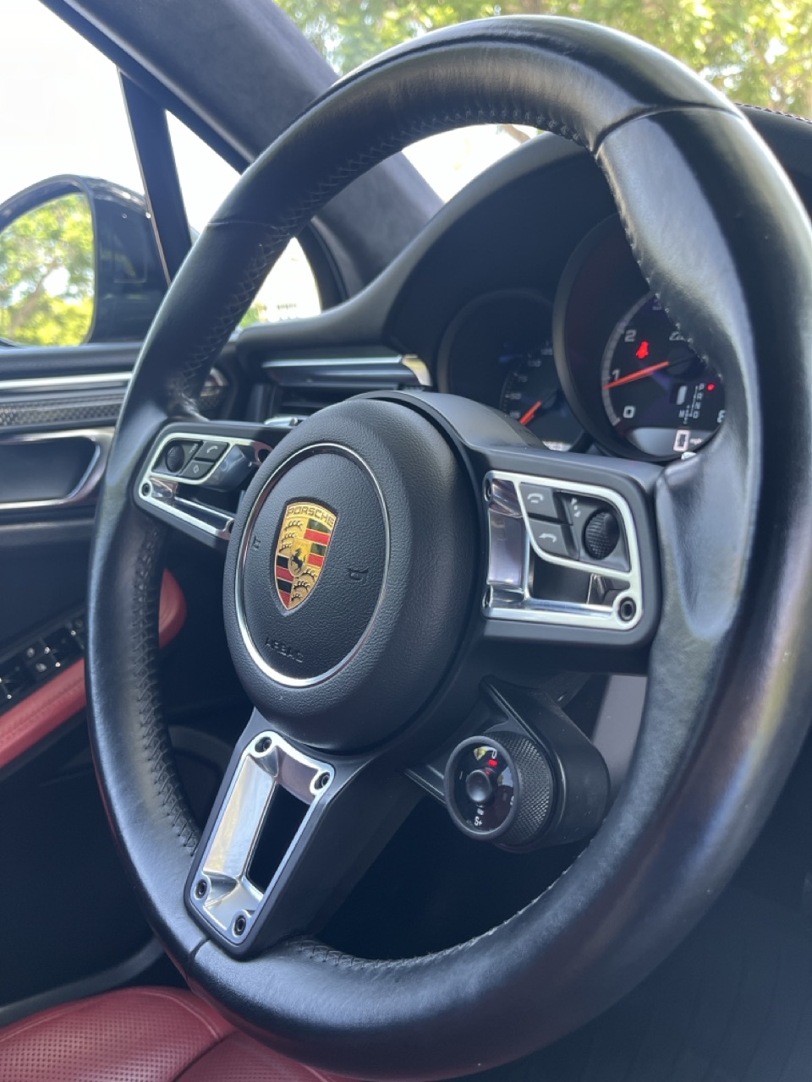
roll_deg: +7.6
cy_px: 541
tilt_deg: -14.0
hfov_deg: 53.1
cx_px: 406
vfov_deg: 67.3
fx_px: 813
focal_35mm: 26
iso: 100
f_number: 1.6
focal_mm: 5.1
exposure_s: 1/86
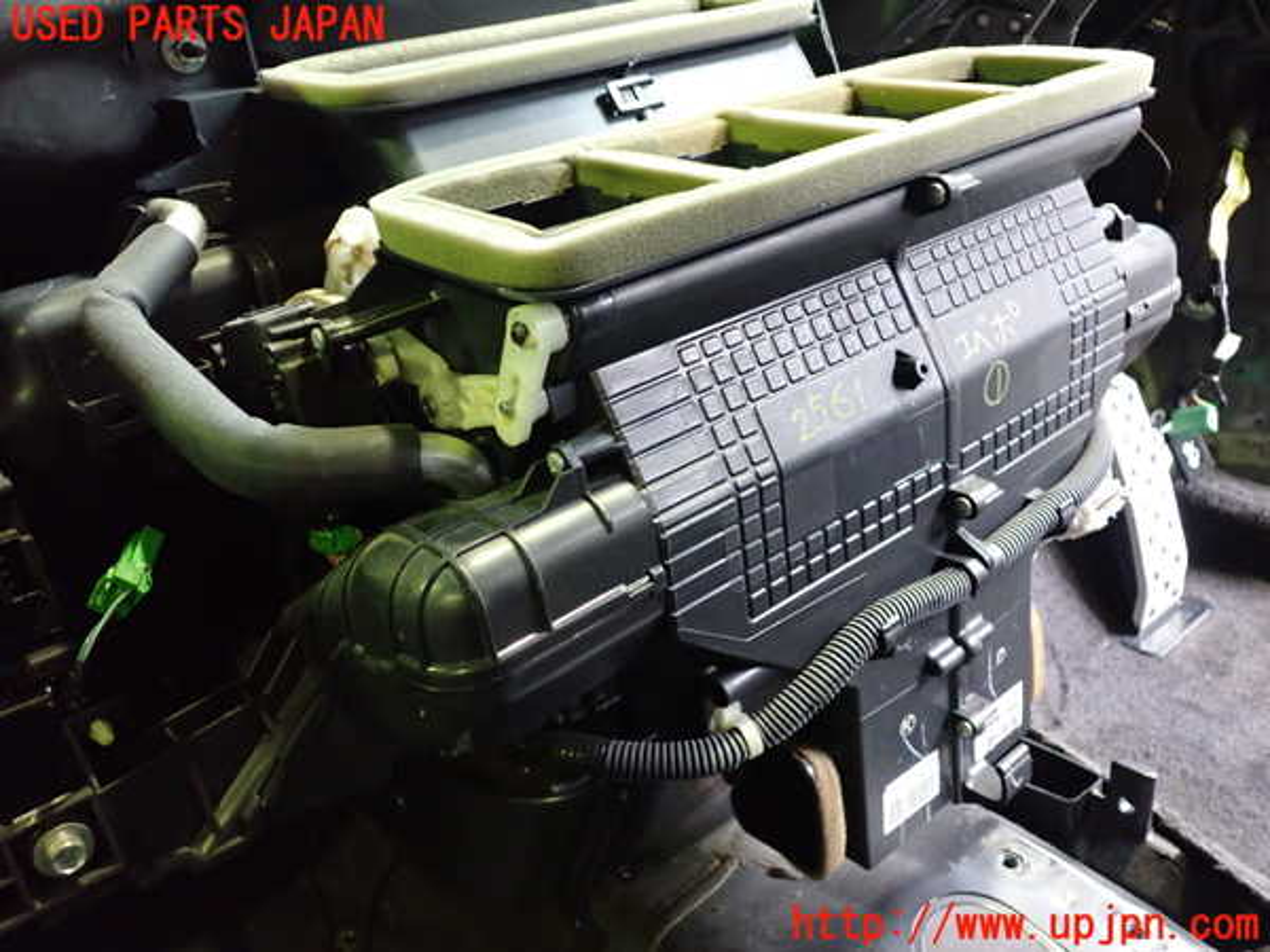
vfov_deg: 46.8
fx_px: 1101
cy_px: 476
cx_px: 635
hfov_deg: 60.0
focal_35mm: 30
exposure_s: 1/50
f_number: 2.3
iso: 1000
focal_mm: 5.4
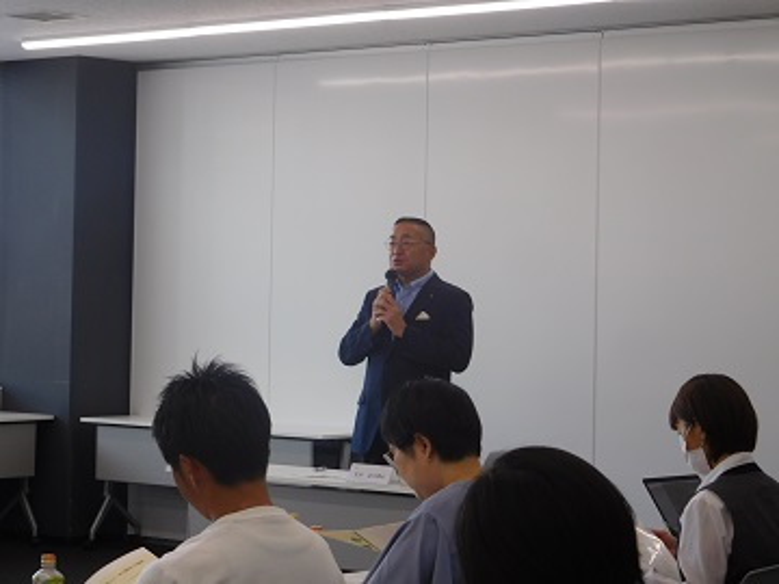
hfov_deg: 19.6
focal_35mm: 100
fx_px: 2250
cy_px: 292
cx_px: 390
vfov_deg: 14.8
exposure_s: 1/40
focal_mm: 17.8
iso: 125
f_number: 4.8
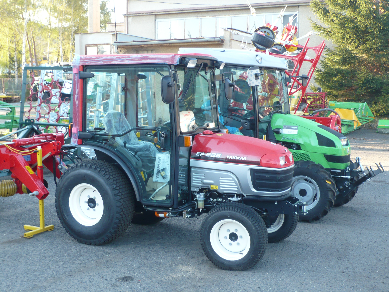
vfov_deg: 30.3
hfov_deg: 39.7
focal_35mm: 48
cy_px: 146
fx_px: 539
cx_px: 194
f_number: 3.7
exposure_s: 1/40
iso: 100
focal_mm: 7.9
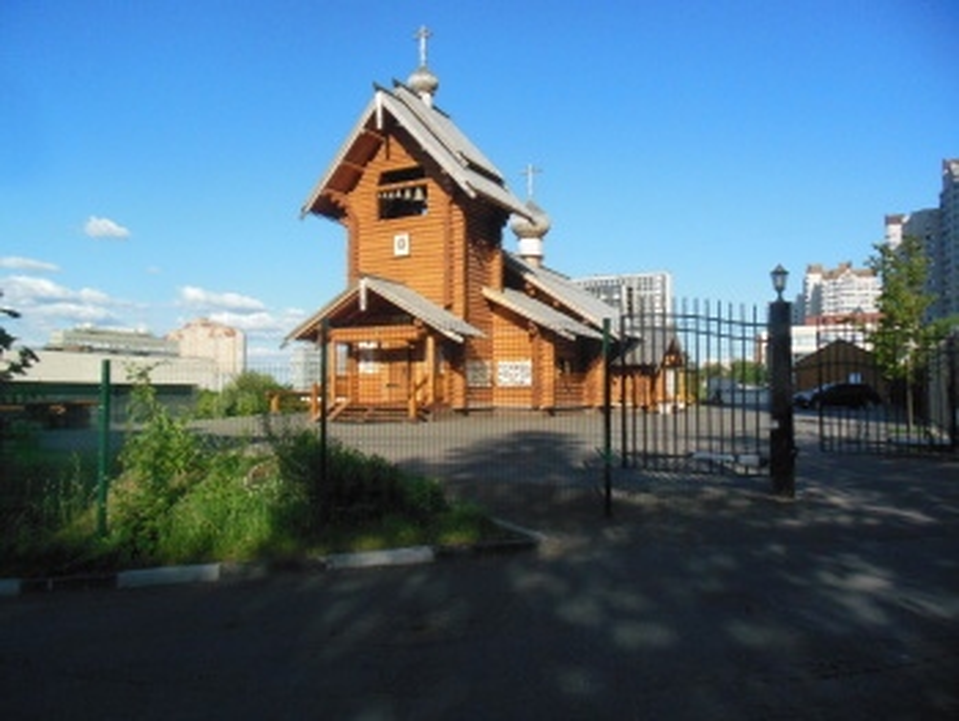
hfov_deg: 69.4
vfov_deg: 54.9
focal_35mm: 25
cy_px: 360
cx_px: 480
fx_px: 693
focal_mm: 4.5
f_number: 6.4
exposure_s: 1/2000
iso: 800
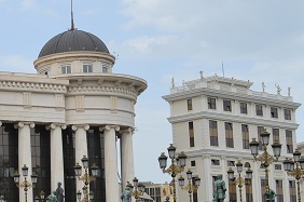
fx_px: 754
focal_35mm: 89
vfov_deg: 15.1
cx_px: -80
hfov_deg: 20.9
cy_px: 159
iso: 100
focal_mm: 21
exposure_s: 1/250
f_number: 8
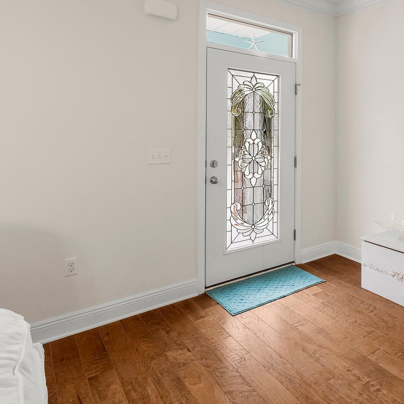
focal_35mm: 24
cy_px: 130
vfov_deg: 63.2
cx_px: 338
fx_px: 317
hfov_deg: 58.6
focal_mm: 13
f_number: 8
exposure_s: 1/25
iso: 1600
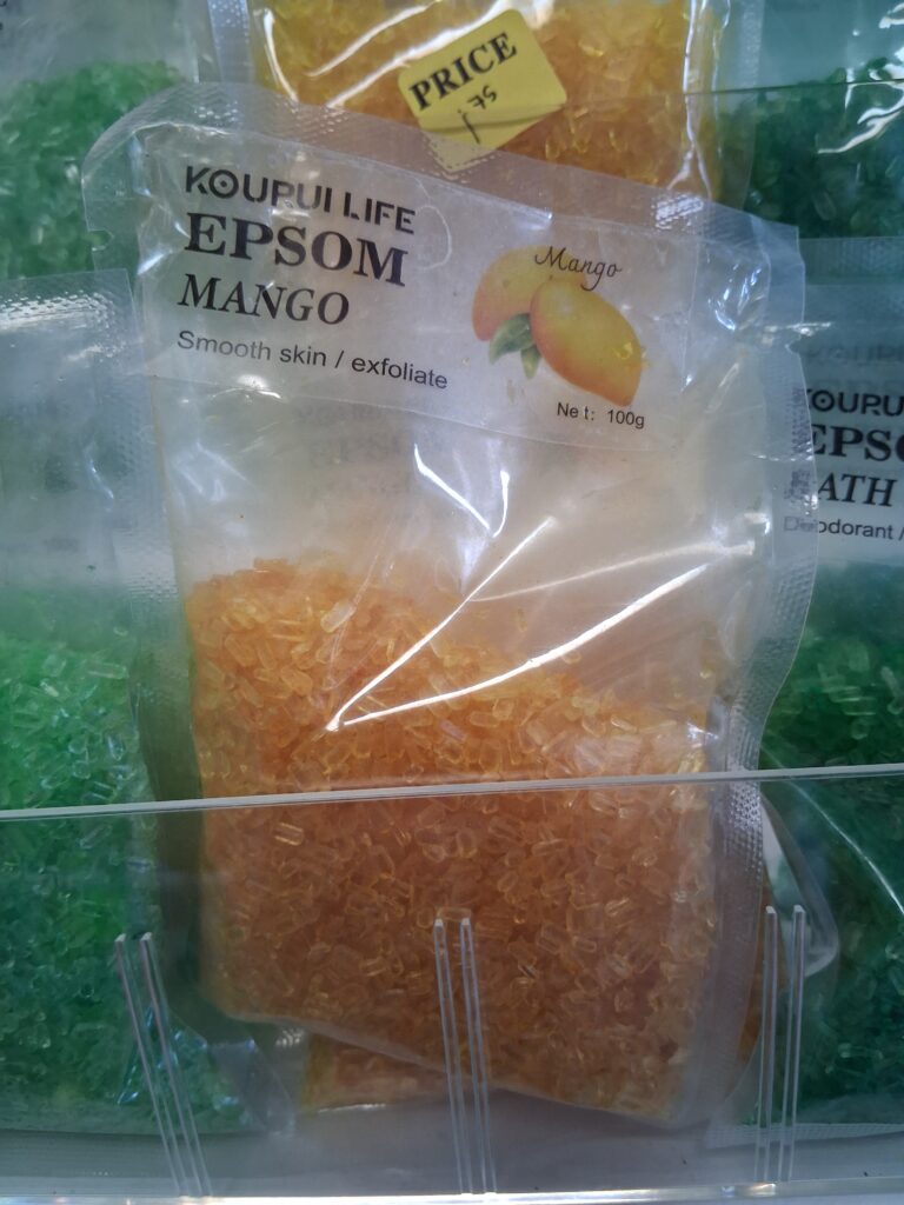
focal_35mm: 26
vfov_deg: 67.3
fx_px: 905
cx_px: 452
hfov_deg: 53.1
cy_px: 602
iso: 320
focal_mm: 3.98
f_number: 1.8
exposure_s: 1/120
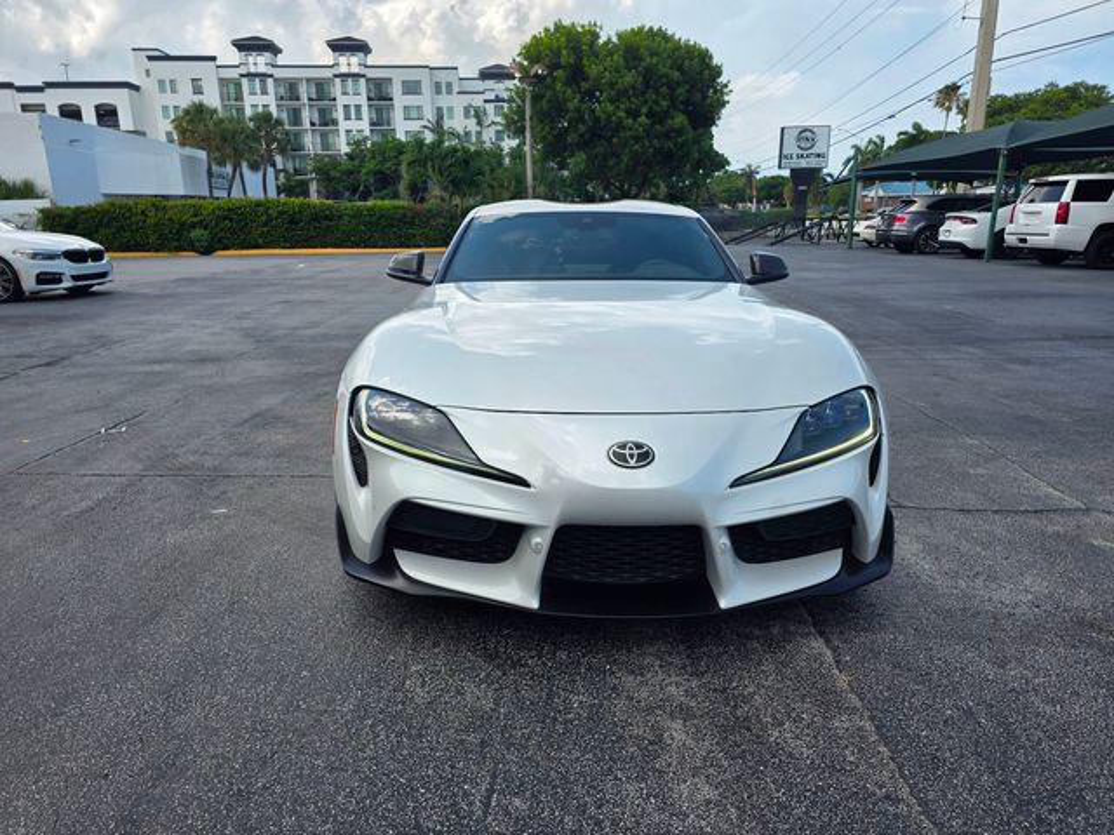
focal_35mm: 23
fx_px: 740
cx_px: 557
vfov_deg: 58.9
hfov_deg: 73.9
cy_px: 418
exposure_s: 1/3042
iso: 80
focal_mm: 6.3
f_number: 1.7
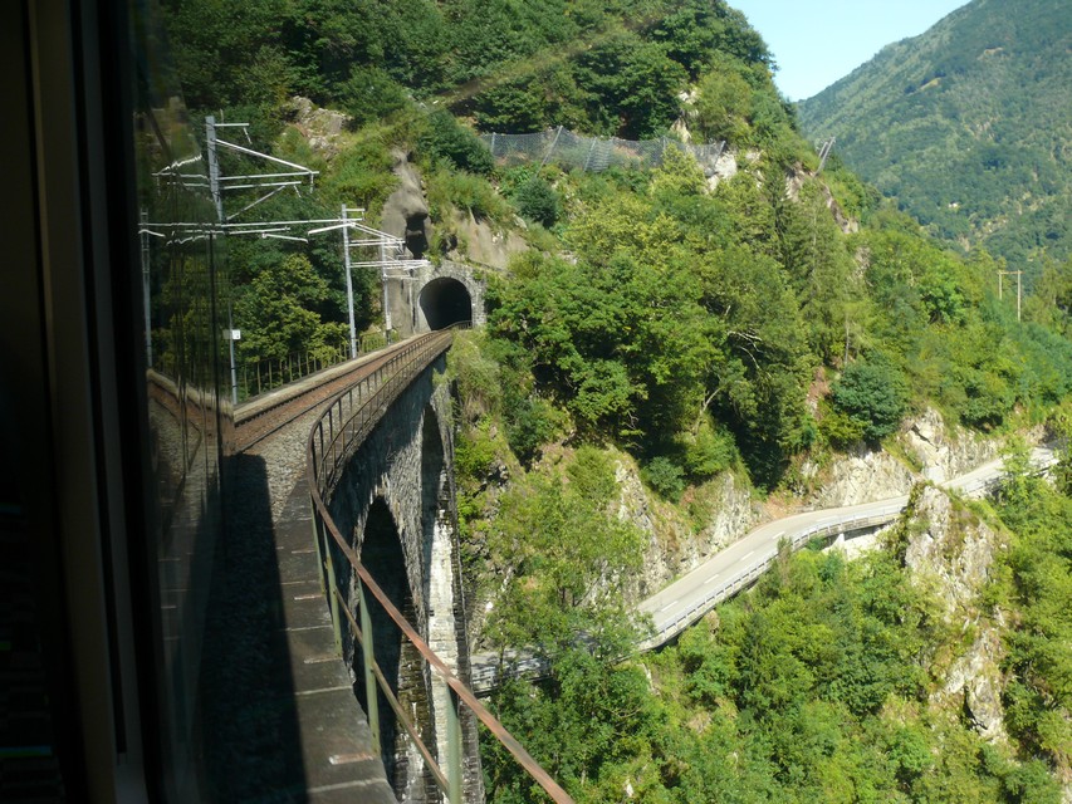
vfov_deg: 36.8
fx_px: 1208
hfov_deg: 47.9
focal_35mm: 39
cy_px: 402
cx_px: 536
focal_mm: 8.3
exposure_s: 1/125
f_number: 4
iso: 100
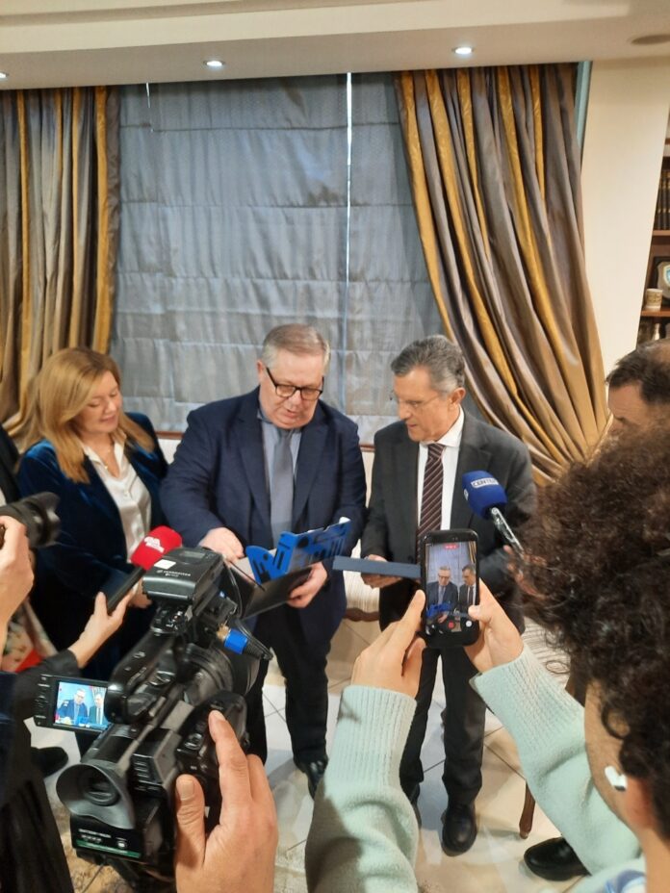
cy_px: 446
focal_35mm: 25
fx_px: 645
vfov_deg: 69.4
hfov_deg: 54.9
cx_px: 335
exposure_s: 1/50
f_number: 2
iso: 320
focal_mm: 4.6
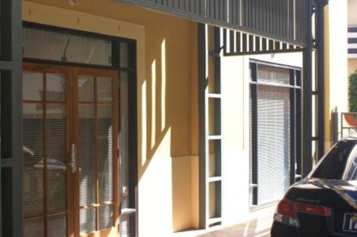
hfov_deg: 37.9
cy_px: 118
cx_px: 178
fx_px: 520
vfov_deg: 25.7
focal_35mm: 52
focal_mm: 35
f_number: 6.3
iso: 100
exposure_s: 1/60
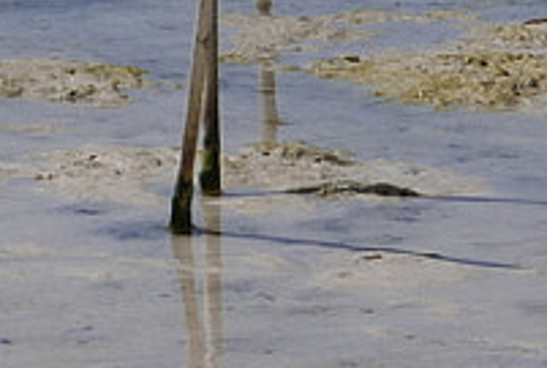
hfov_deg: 7.1
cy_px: -420
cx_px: -620
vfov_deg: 4.9
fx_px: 4233
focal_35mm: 278
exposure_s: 1/250
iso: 100
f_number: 13
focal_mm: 15.9
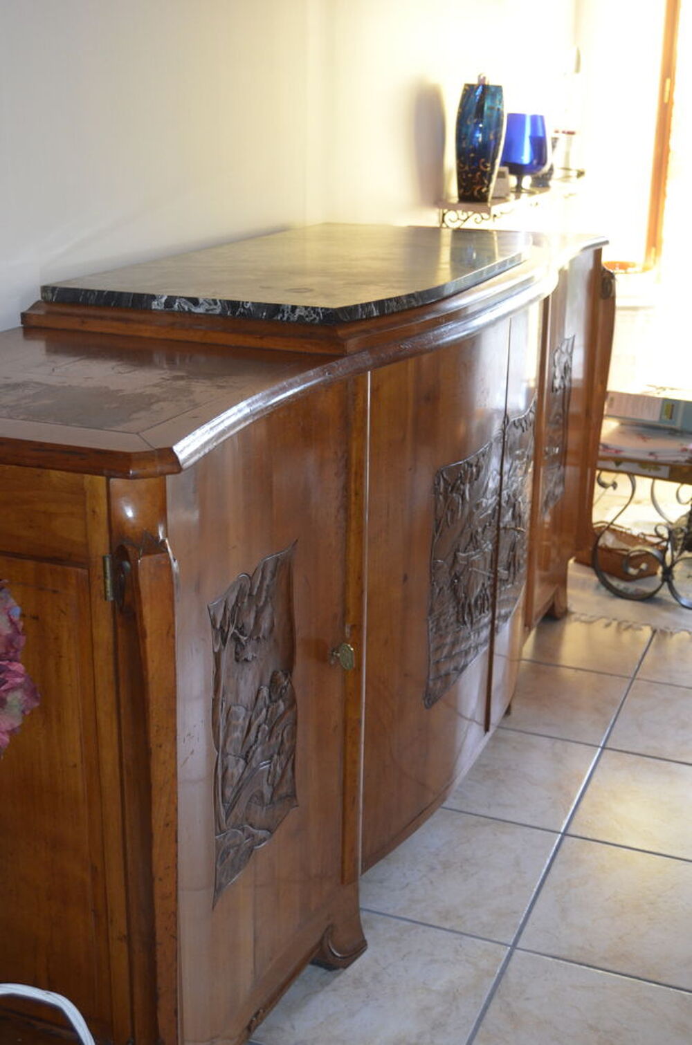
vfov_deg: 43.7
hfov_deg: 29.7
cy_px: 522
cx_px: 346
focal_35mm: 45
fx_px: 1304
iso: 2000
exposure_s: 1/60
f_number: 4.2
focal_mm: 30
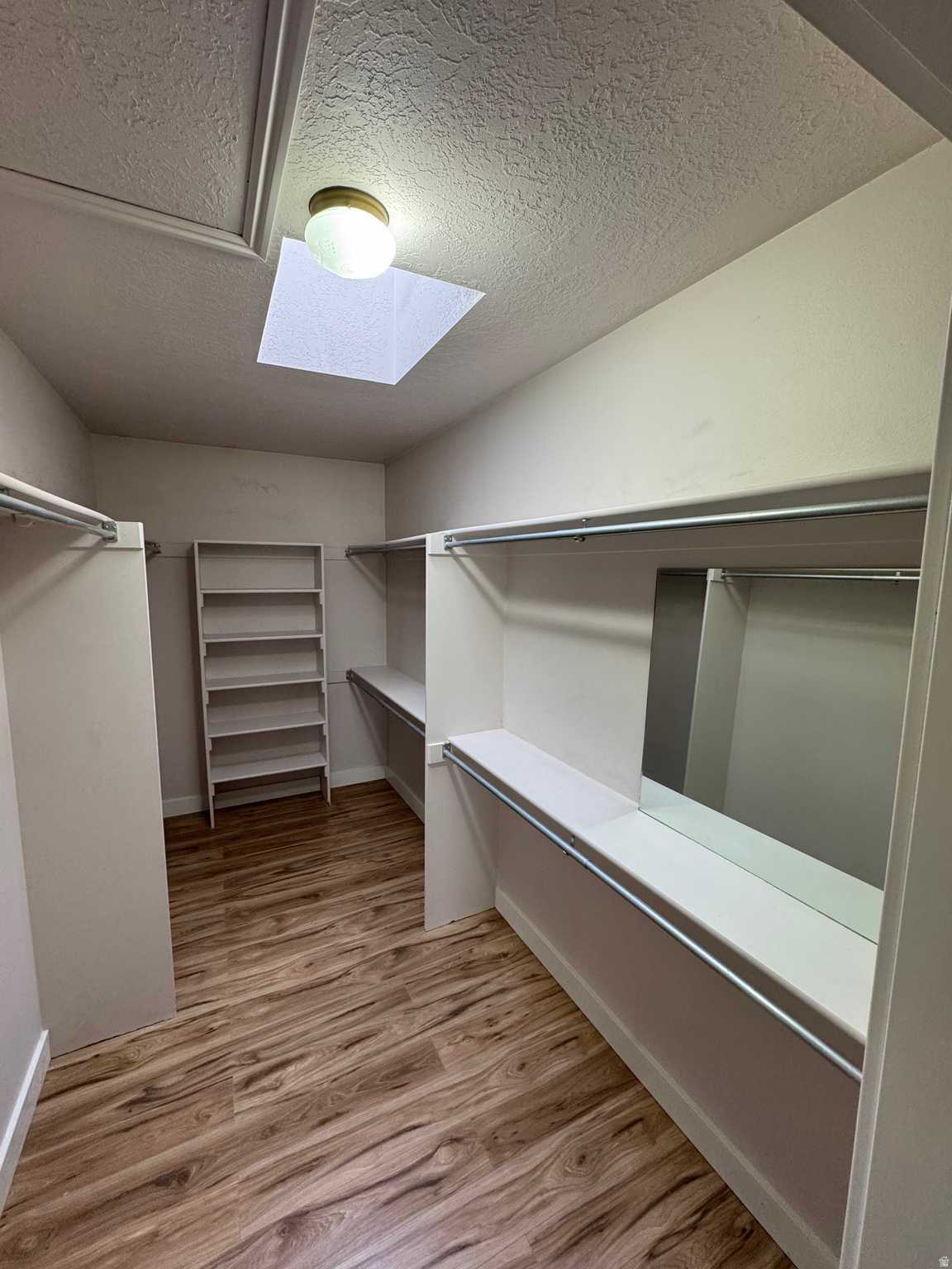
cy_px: 634
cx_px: 476
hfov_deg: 85.7
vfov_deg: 102.1
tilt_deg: -7.5
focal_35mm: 14
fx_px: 513
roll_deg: +0.0
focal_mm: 2.22
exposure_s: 1/120
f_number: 2.2
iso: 200
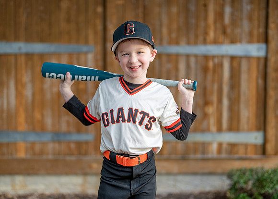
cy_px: 103
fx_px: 445
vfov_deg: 25.1
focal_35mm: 56
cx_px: 139
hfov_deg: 34.7
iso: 100
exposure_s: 1/640
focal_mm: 50
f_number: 1.2
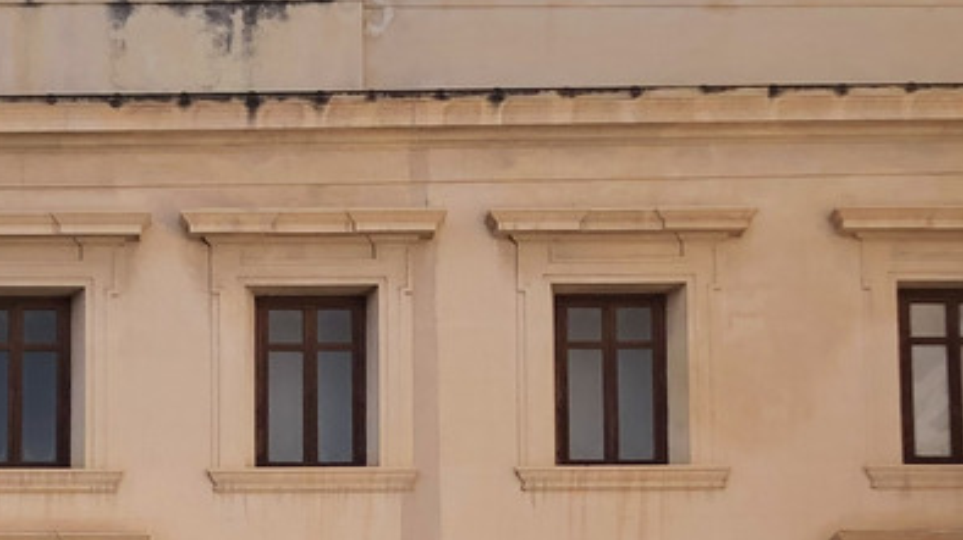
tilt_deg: +8.0
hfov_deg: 16.9
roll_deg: +0.4
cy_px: 897
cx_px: 5
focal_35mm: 124
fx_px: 3164
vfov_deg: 9.4
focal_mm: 4
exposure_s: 1/1066
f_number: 1.8
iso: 20
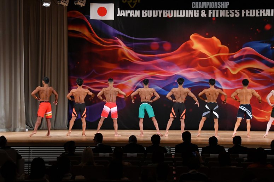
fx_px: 662
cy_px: 91
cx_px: 137
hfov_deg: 23.4
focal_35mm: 87
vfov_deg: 15.7
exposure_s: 1/400
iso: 3200
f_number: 5.6
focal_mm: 58
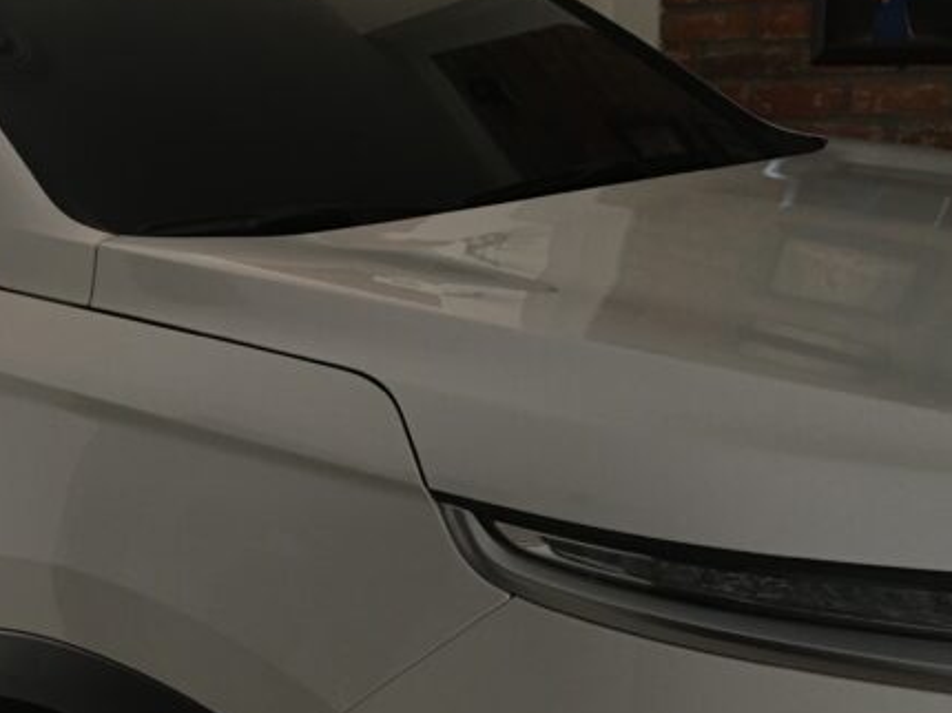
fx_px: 1484
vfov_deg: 27.0
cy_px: 418
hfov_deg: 34.7
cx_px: 226
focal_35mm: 54
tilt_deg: -13.7
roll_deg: +3.0
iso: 125
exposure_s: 1/30
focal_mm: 4.15
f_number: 2.2
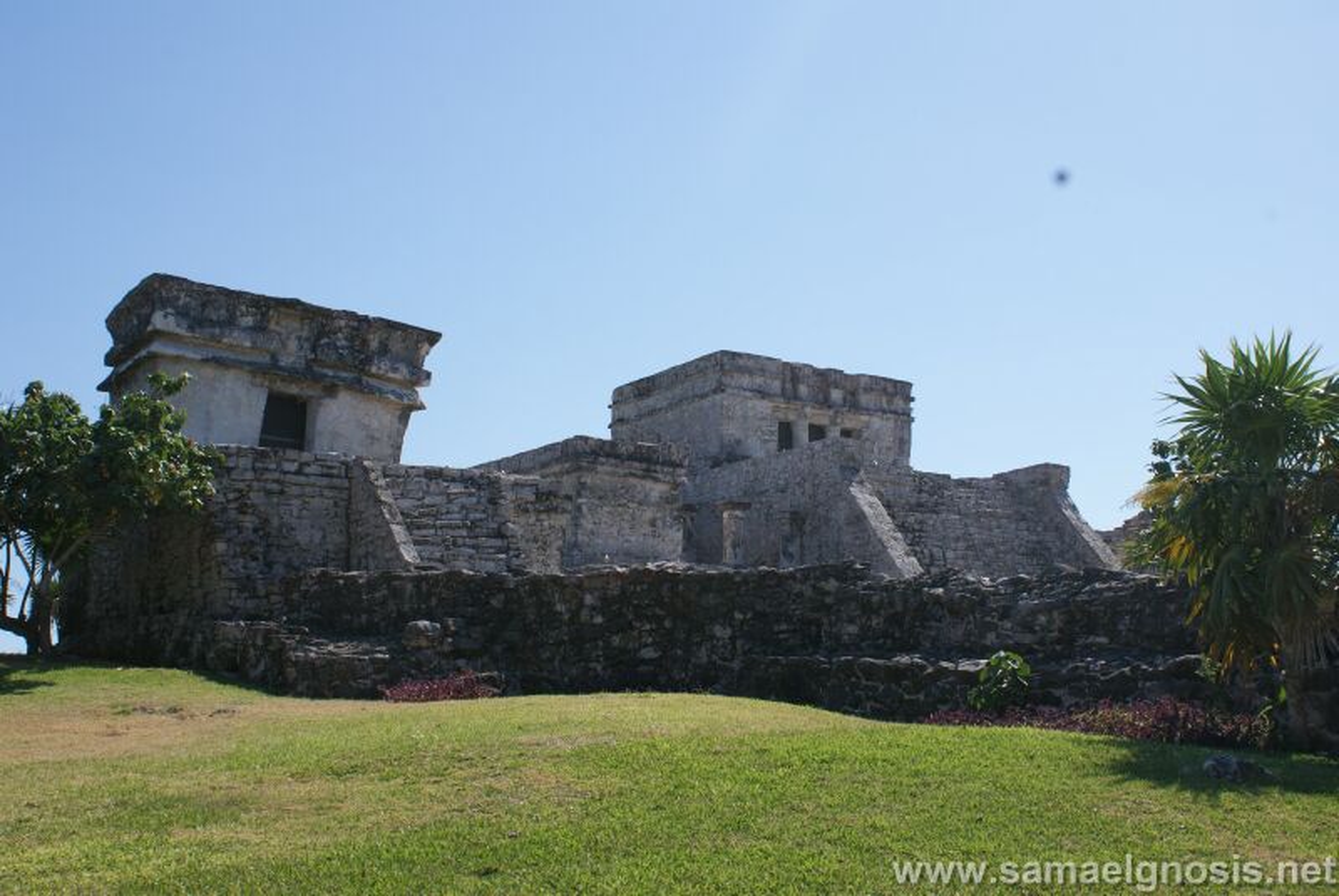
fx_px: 1675
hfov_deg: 43.6
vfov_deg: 29.9
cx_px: 670
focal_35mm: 45
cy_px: 448
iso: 100
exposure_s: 1/125
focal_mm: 30
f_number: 13
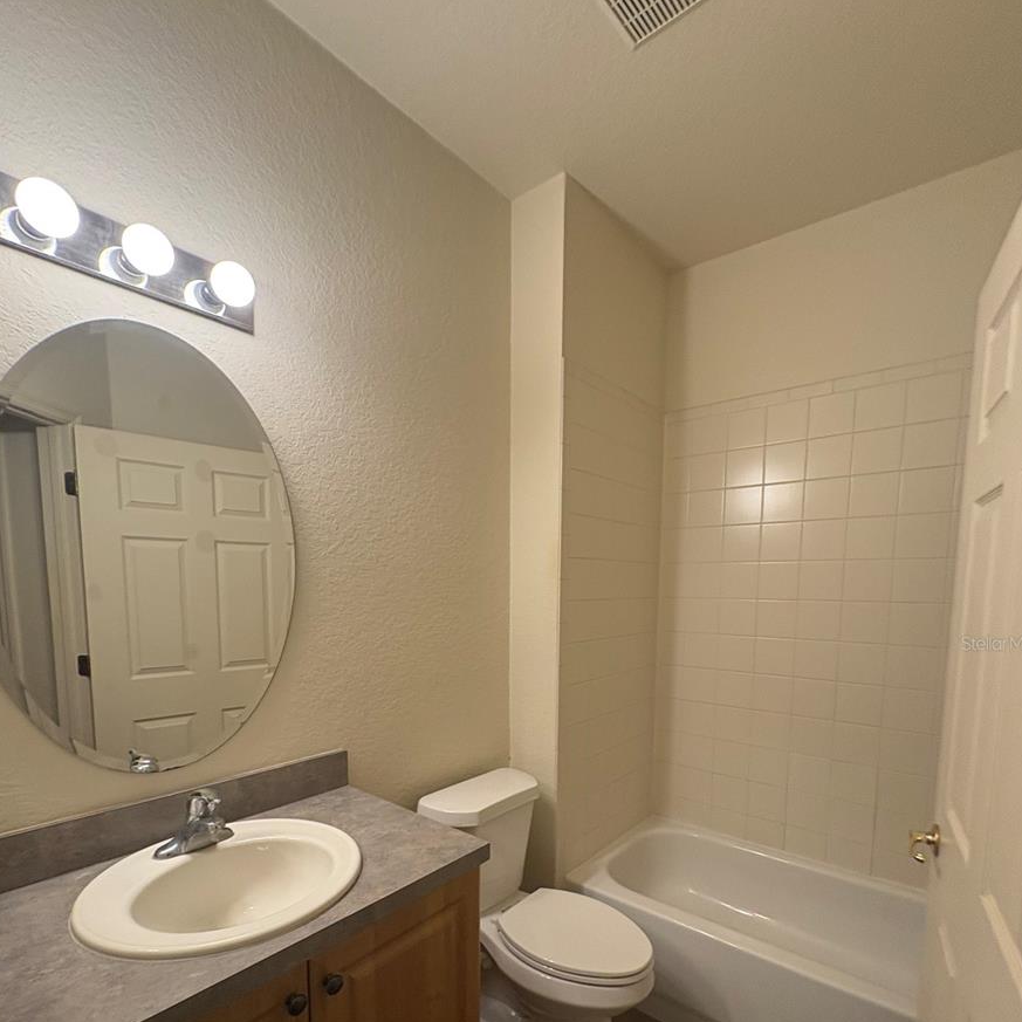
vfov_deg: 82.3
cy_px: 643
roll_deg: -1.1
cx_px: 517
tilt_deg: -6.6
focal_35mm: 17
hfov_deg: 84.0
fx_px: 568
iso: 200
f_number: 2.2
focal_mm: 2.22
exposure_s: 1/60
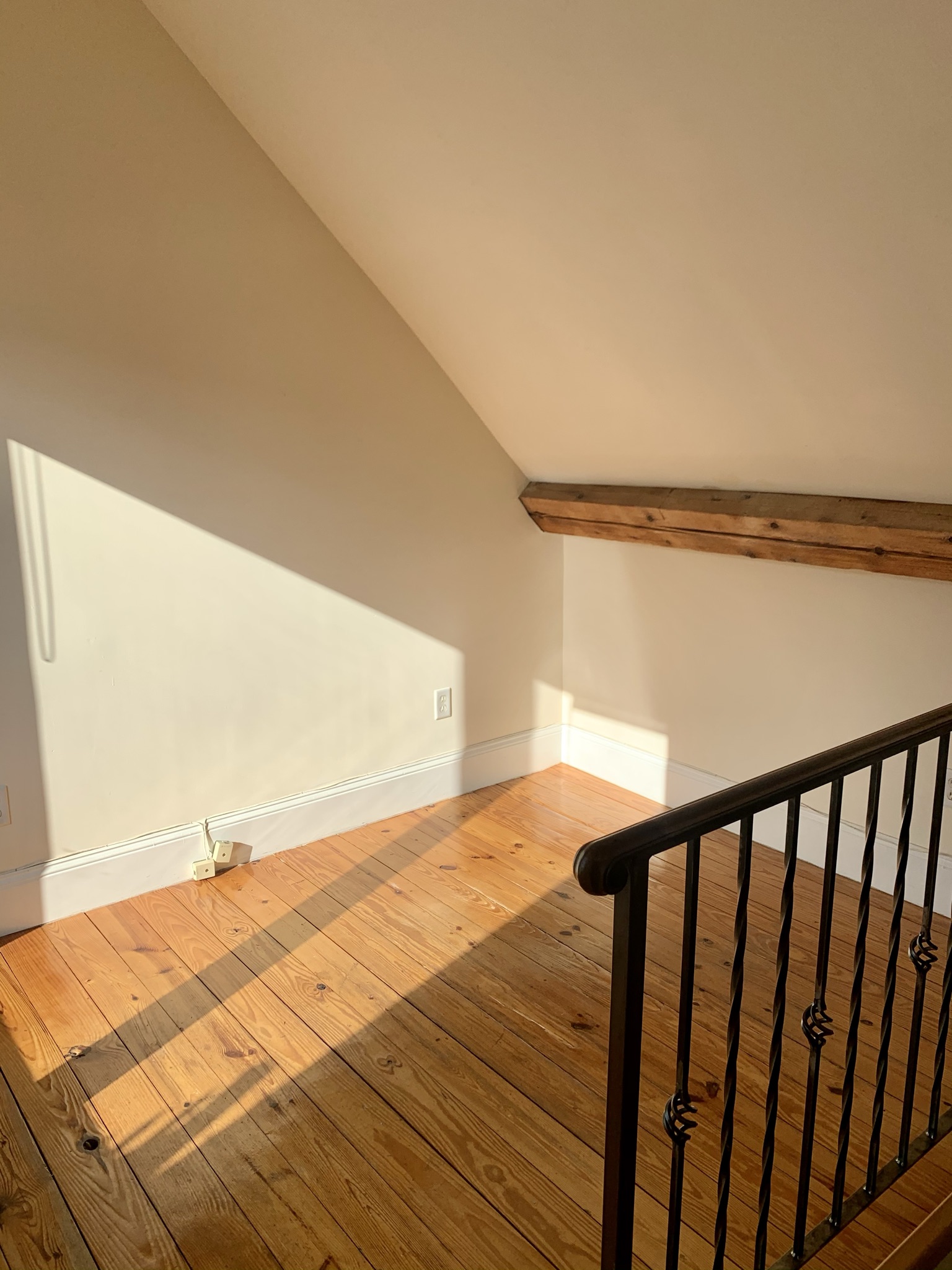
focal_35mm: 26
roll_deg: -0.9
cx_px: 476
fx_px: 953
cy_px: 635
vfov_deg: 67.3
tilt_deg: -8.7
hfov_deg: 53.1
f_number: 1.8
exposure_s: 1/1205
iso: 25
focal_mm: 4.25
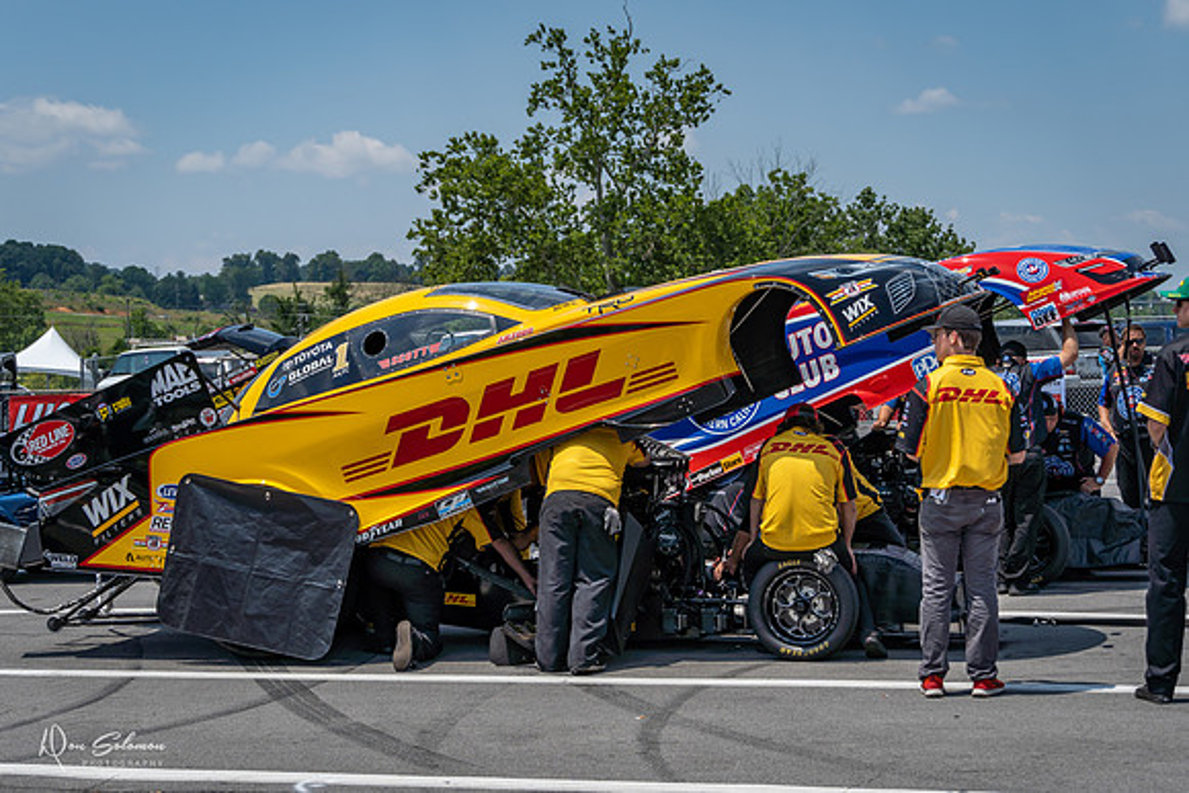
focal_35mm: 71
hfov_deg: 28.5
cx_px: 598
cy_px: 385
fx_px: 2341
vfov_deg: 19.2
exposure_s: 1/1250
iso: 100
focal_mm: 42
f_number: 5.6
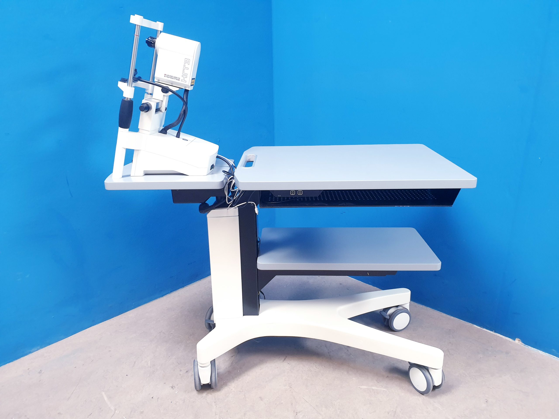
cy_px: 210
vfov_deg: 53.1
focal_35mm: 26
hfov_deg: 67.3
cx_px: 280
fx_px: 420
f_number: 2.4
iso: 250
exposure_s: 1/33
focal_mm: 4.3
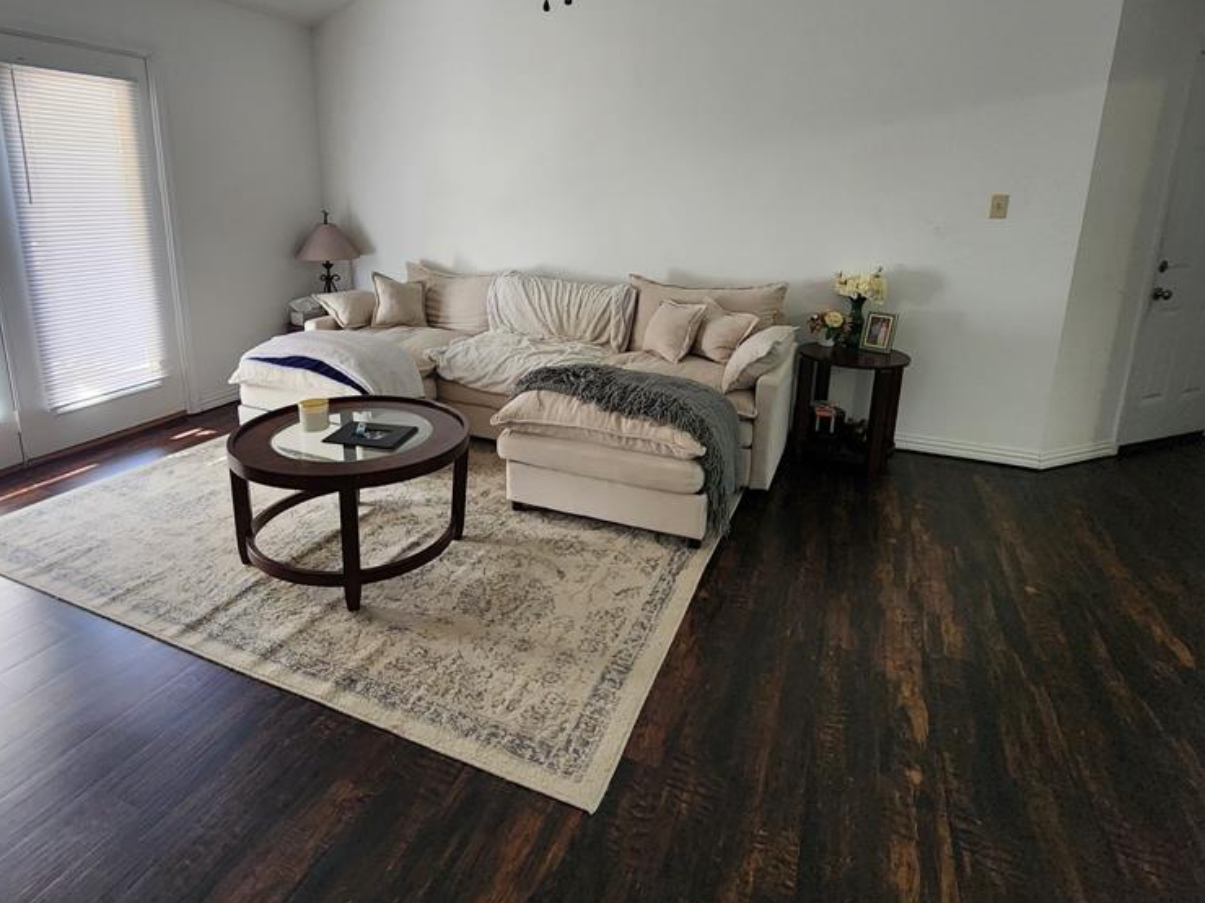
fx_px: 627
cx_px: 555
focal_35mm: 18
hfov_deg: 87.6
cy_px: 348
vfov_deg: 70.6
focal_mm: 2.2
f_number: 2.2
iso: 320
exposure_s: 1/60
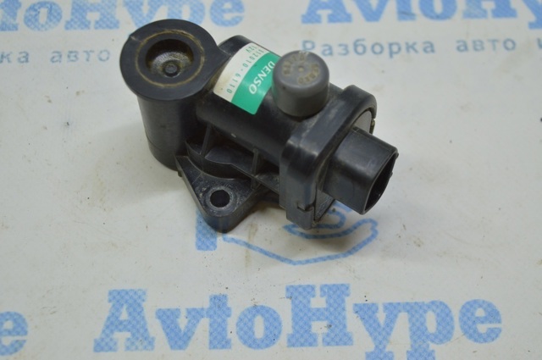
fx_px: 902
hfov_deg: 33.4
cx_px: 271
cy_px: 180
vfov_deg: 22.6
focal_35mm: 60
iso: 400
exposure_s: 1/60
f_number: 5
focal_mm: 40
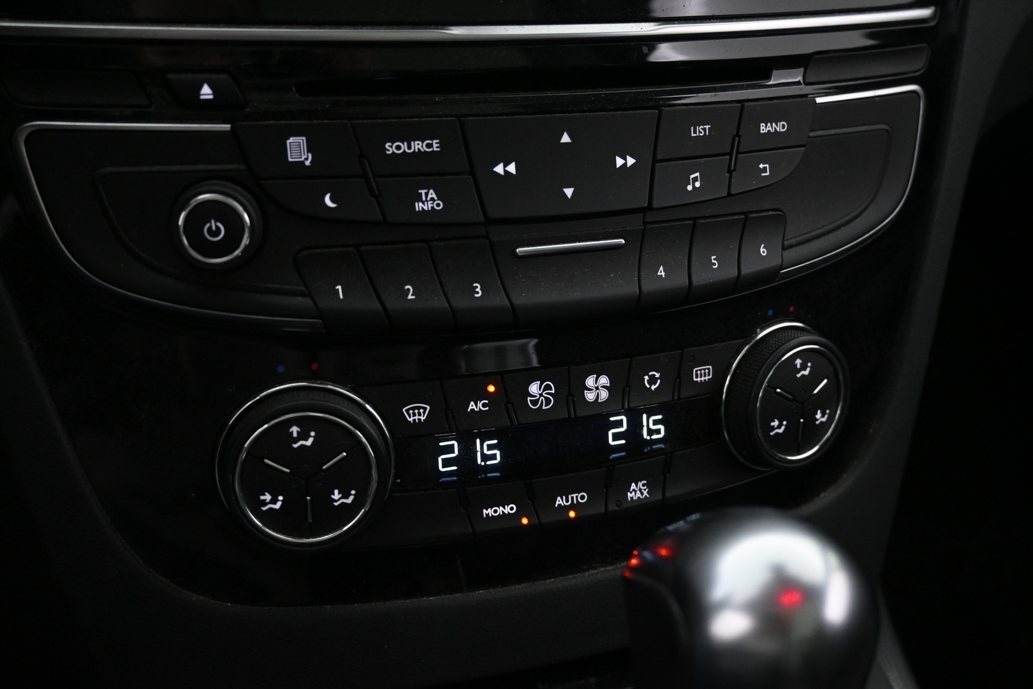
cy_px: 344
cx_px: 516
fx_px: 1076
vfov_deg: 35.5
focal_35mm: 38
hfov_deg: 51.3
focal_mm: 25
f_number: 4.2
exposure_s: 1/40
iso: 2200
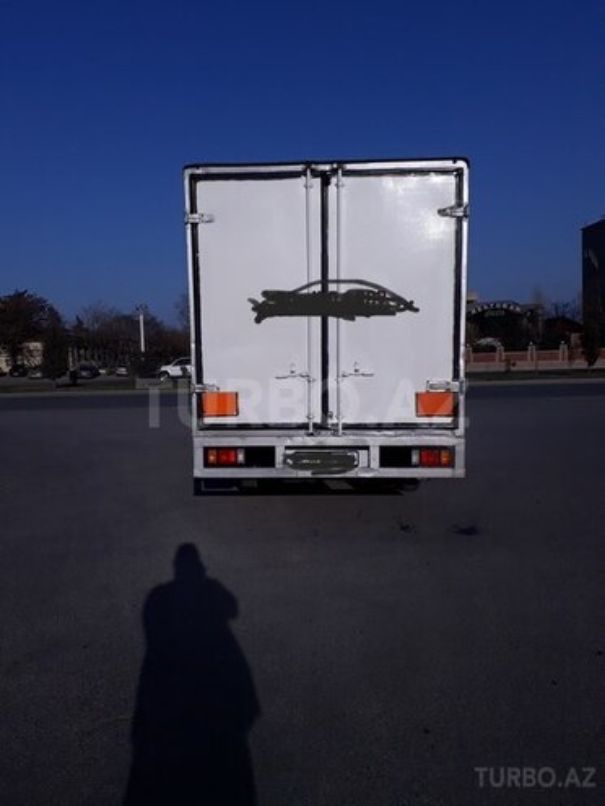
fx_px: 629
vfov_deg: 65.3
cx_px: 302
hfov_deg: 51.4
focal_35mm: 27
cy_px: 403
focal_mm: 3.6
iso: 40
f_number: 1.9
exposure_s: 1/5780
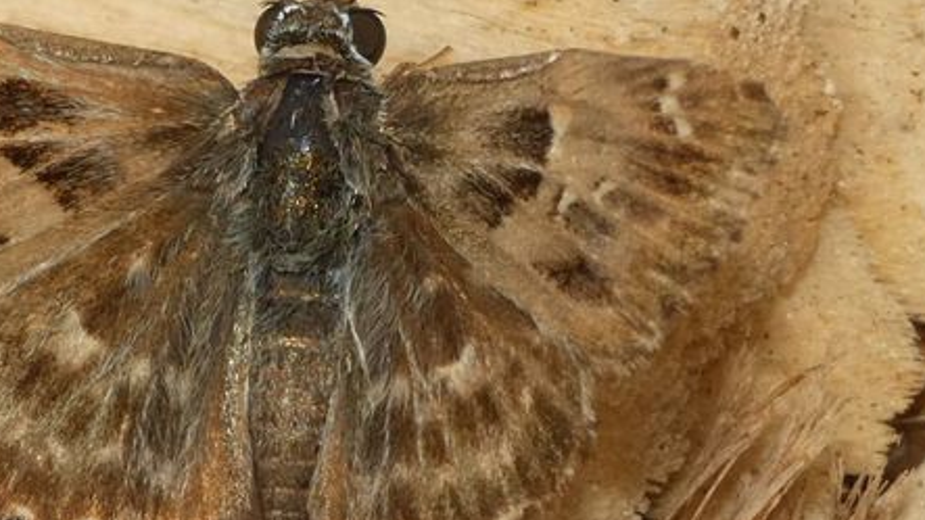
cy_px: 230
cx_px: 275
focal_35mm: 277
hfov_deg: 7.8
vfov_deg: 4.4
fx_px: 6793
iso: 80
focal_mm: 23.7
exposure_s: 1/160
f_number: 5.2
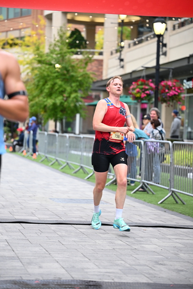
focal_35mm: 100
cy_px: 144
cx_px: 96
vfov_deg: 20.4
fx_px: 804
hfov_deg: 13.7
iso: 1250
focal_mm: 100
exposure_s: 1/1250
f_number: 2.8
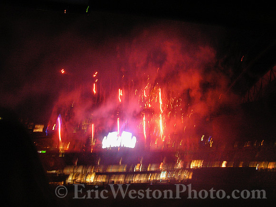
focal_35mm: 38
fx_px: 303
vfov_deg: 37.7
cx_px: 138
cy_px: 104
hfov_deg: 49.0
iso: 200
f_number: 2.8
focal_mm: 6.3
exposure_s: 1/3
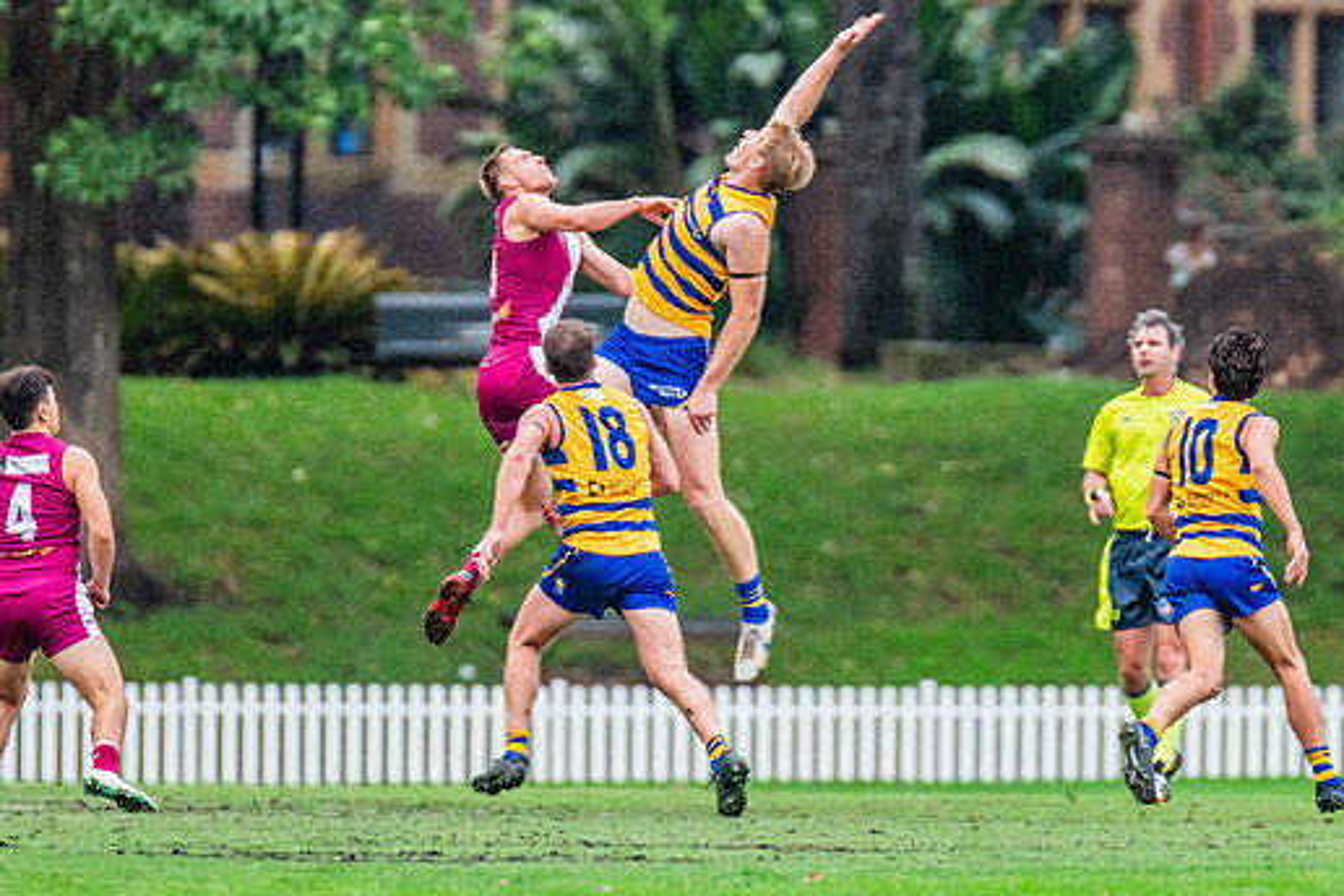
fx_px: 22137
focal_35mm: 593
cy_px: 393
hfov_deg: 3.5
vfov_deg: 2.3
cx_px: 672
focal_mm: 500
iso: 2000
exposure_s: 1/1250
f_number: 5.6
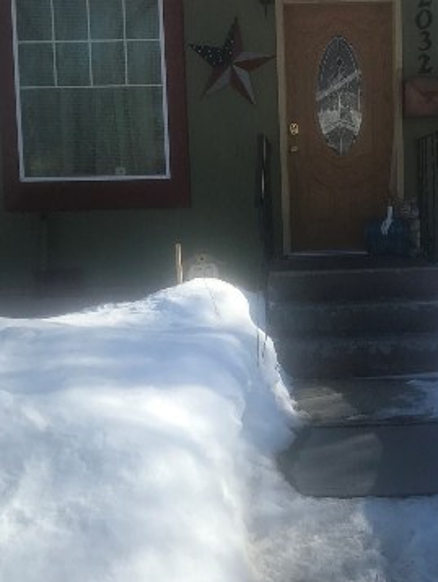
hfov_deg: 24.2
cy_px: 286
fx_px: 1011
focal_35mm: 60
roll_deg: -0.1
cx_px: 326
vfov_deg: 32.2
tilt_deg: -4.9
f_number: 1.8
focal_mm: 3.99
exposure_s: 1/2591
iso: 20
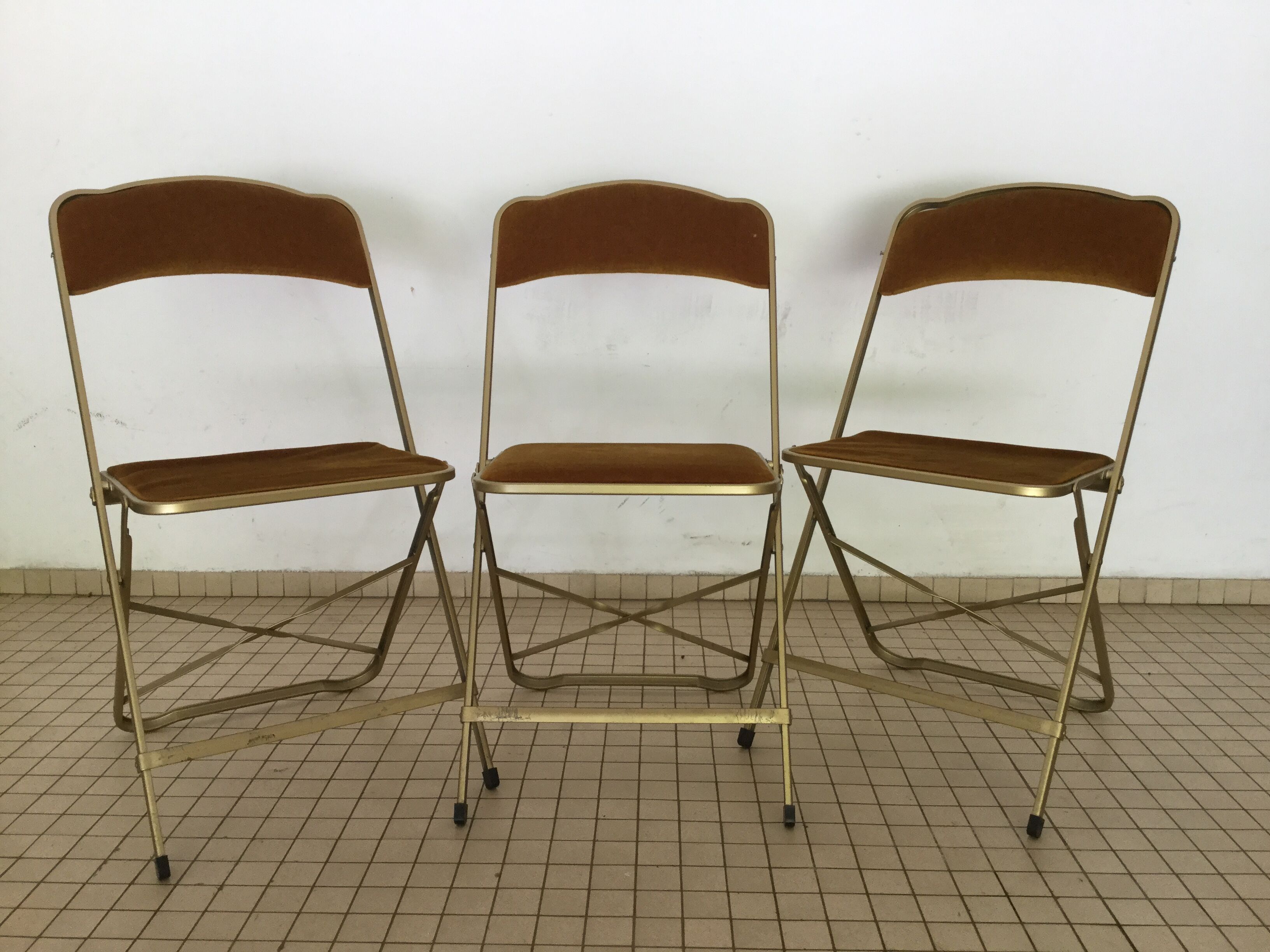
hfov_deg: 58.4
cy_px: 476
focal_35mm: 31
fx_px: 1137
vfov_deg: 45.4
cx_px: 635
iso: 32
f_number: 2.4
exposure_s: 1/33
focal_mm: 3.3
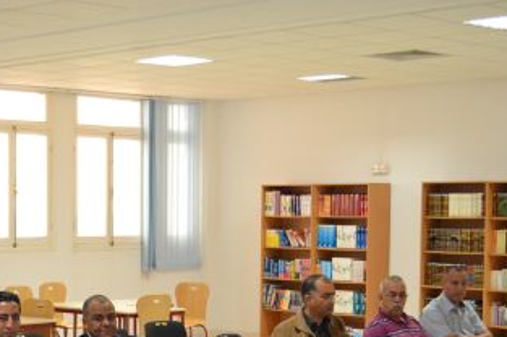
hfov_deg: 22.5
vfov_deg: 15.1
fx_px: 1252
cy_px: 308
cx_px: 86
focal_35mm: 89
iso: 2200
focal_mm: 29
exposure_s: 1/60
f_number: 4.5
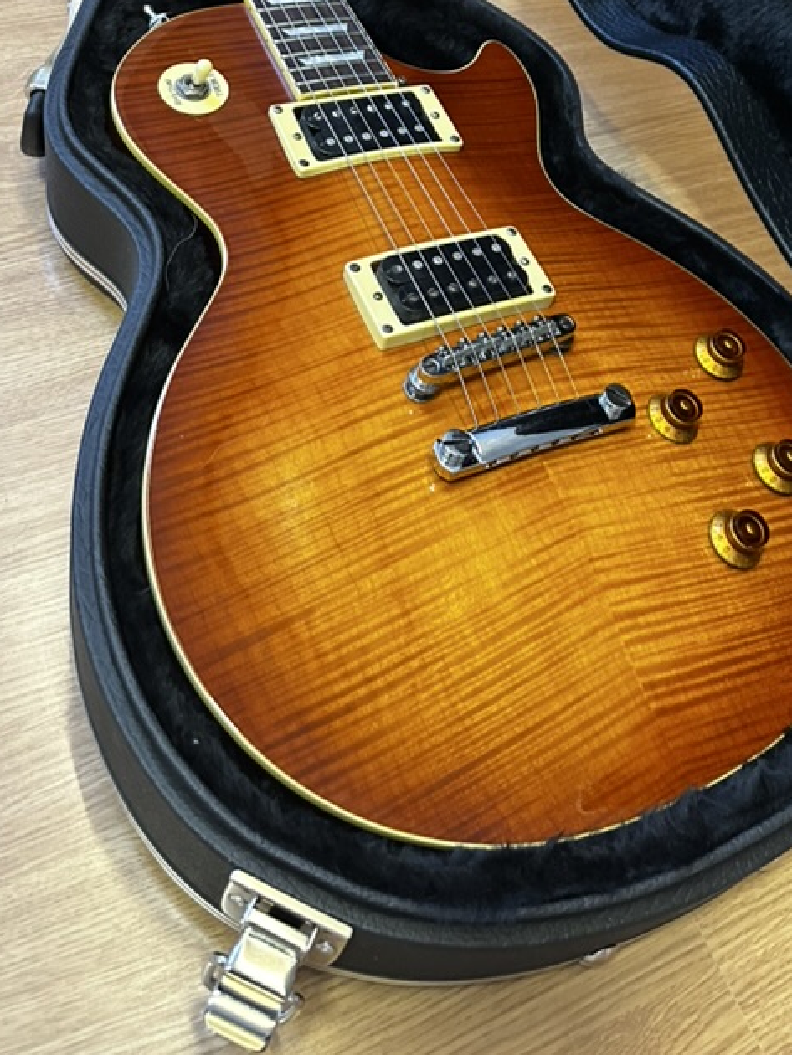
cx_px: 460
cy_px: 208
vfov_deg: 45.4
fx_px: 1189
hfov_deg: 36.8
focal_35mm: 39
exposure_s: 1/60
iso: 500
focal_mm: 6.86
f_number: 1.78
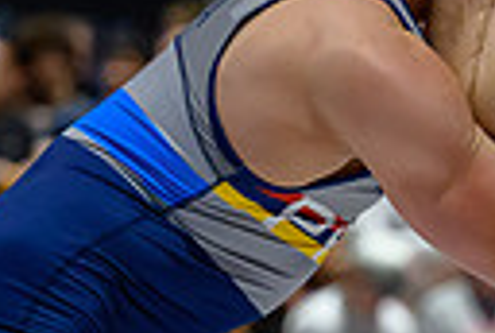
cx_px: 671
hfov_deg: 3.0
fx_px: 9592
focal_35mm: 696
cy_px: 429
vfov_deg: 2.0
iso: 5000
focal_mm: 115
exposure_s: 1/640
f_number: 2.8
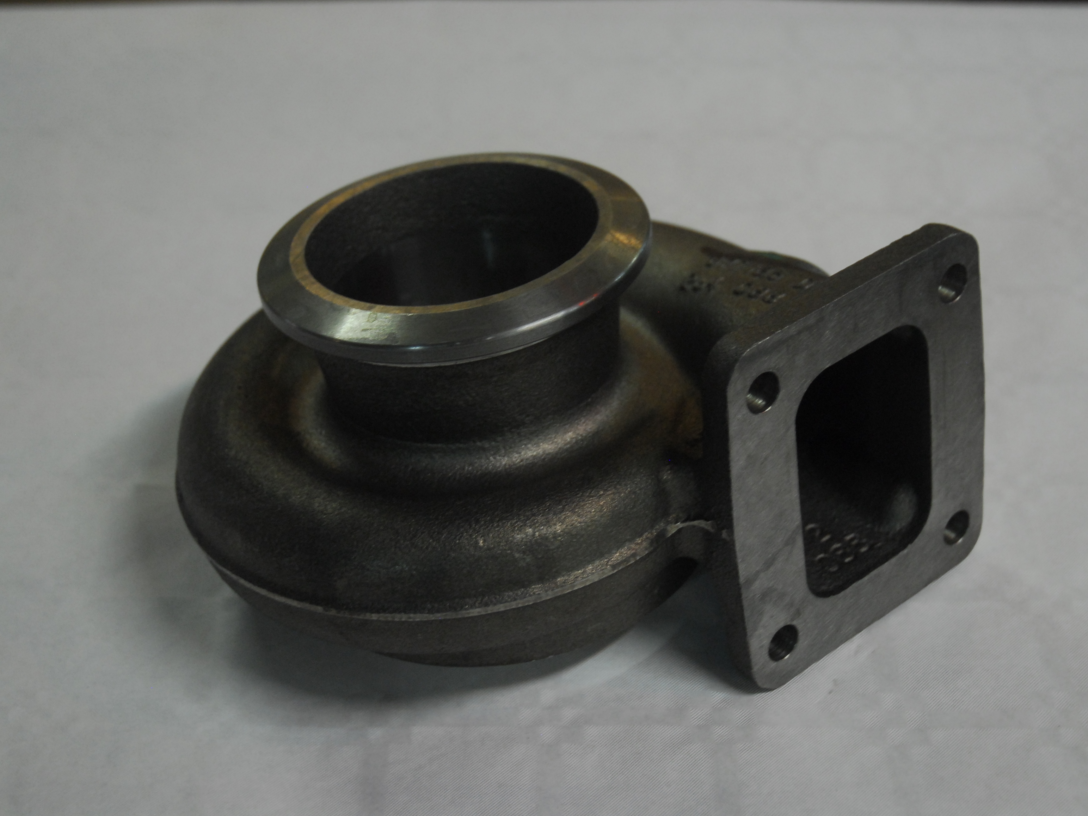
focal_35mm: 65
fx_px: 2043
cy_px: 407
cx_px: 588
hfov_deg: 29.8
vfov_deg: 22.6
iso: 640
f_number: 4.2
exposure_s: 1/30
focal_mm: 40
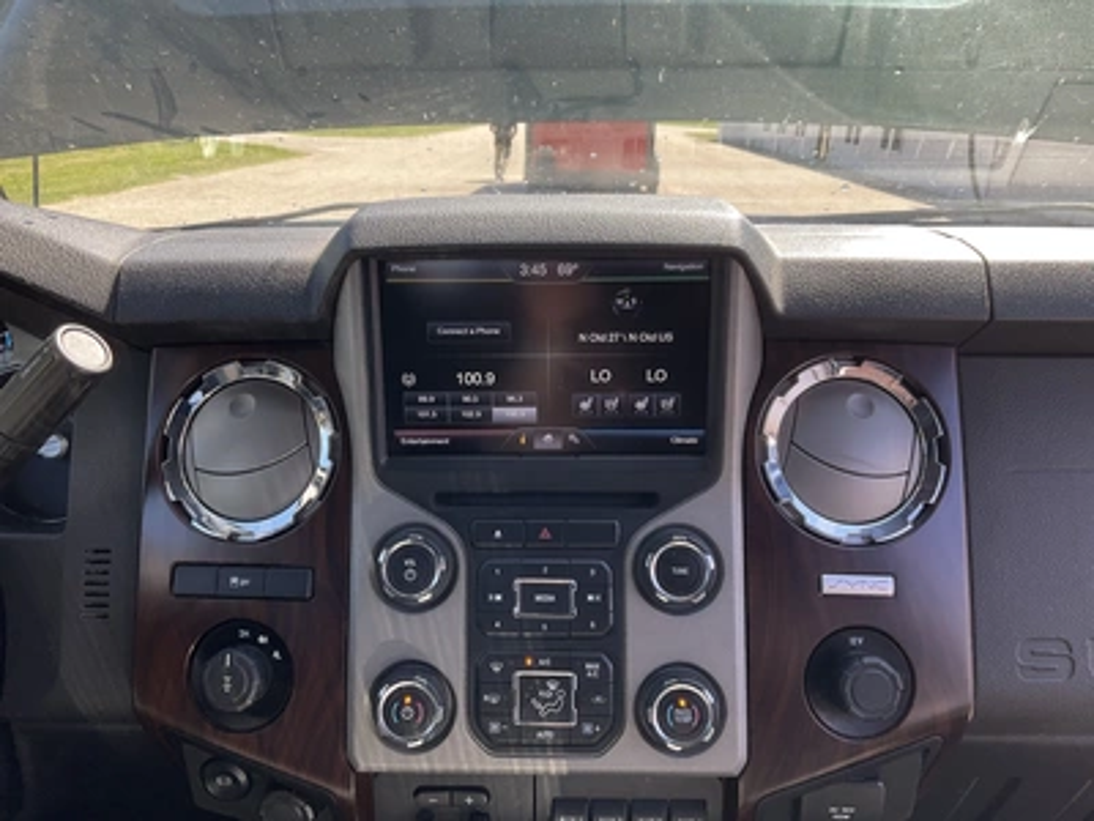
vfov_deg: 48.2
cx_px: 547
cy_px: 410
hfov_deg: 61.7
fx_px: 917
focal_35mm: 29
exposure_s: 1/140
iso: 20
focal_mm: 3
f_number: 1.8
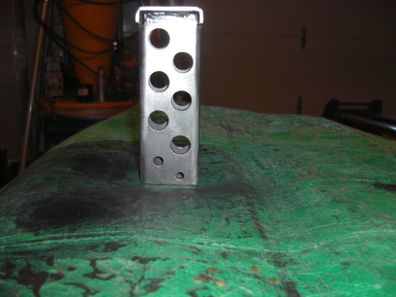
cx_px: 198
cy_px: 148
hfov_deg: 49.0
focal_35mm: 38
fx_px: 435
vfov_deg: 37.7
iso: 100
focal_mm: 7.9
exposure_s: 1/60
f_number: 2.8
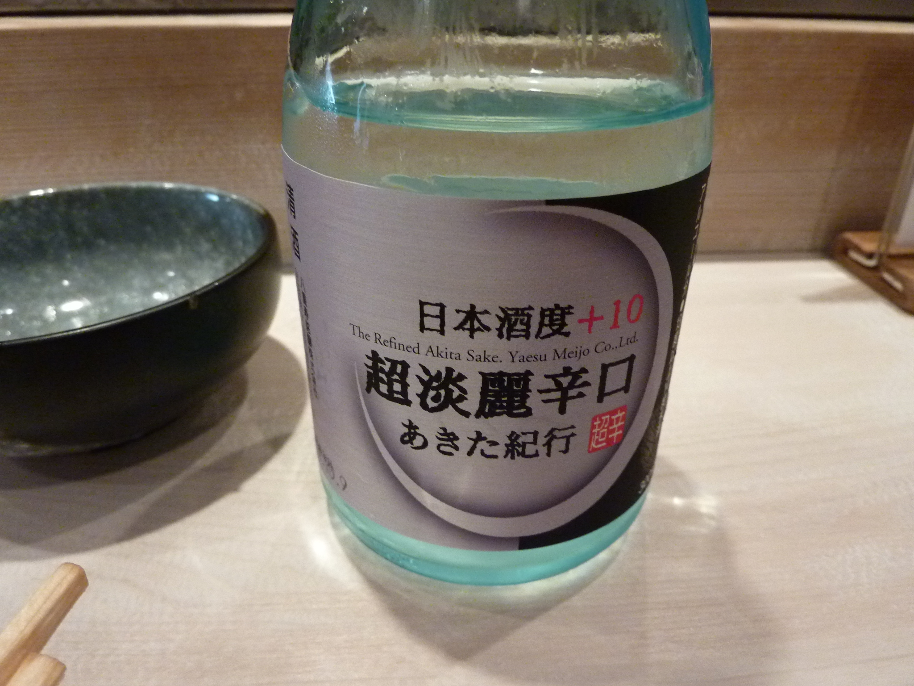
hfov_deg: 69.4
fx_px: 660
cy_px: 343
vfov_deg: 54.9
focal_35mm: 25
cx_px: 457
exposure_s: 1/30
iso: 400
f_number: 3.3
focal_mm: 4.1
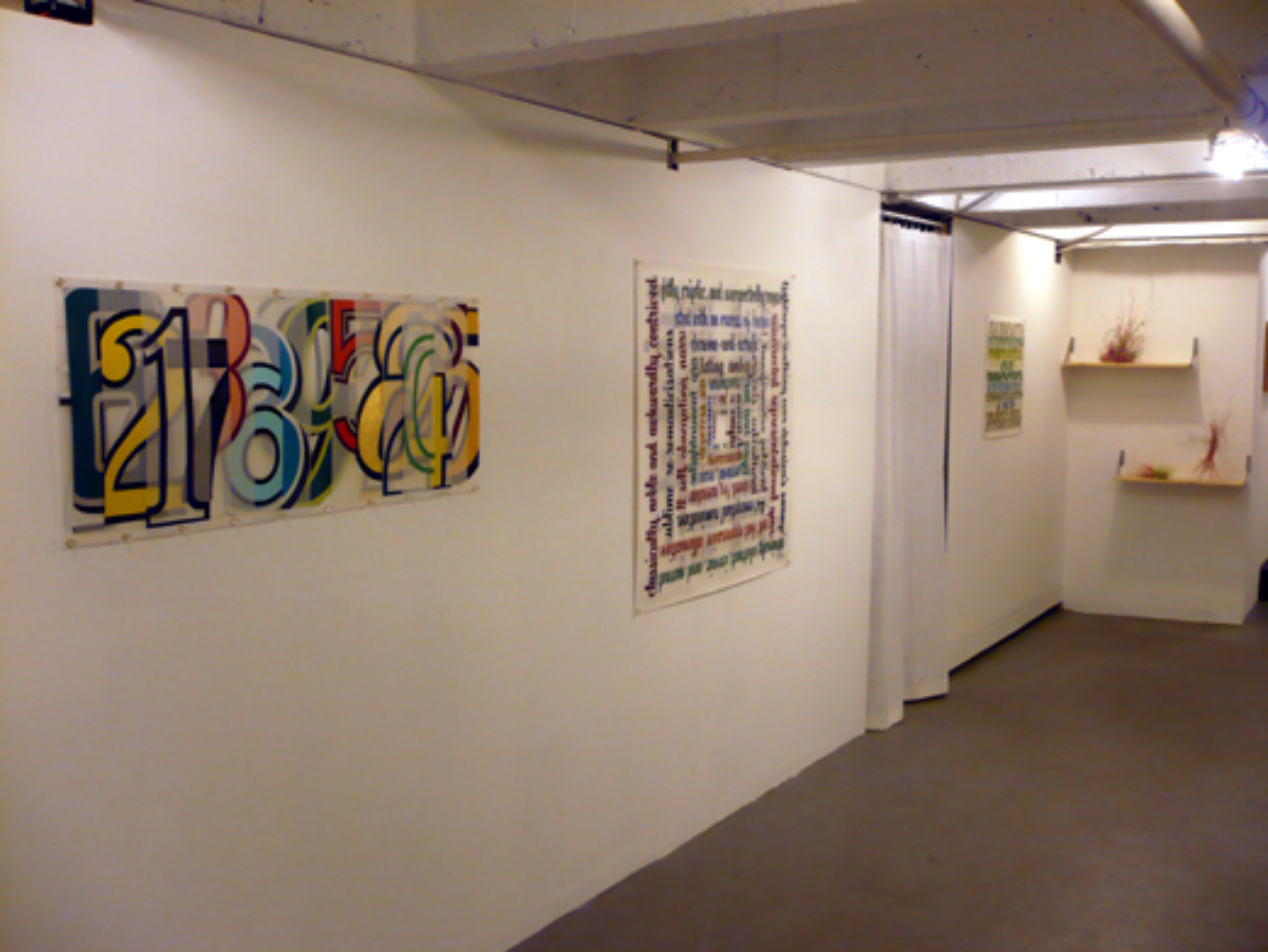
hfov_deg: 52.6
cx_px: 634
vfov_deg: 40.7
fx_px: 1282
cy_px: 476
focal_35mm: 35
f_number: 2.8
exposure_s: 1/30
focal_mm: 5.8
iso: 200
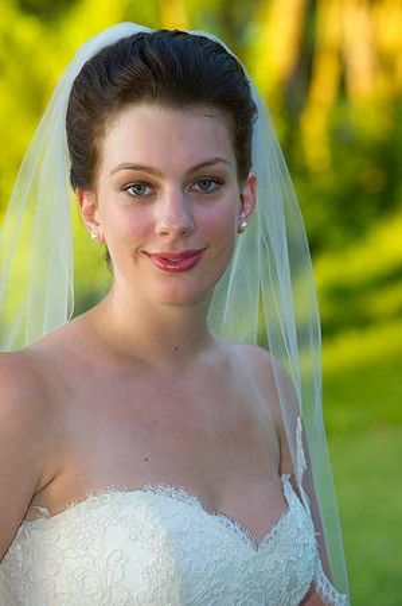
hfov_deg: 7.8
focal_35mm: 175
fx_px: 2938
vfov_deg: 11.8
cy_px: 303
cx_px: 201
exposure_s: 1/125
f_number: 5.6
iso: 400
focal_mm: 175
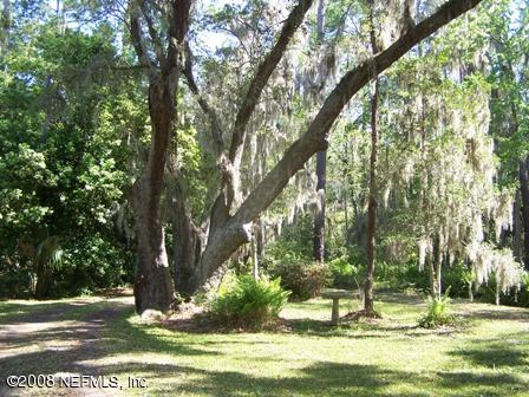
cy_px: 198
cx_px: 264
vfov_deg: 37.7
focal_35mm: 38
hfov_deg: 49.0
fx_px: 581
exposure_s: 1/125
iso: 80
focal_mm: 6.3
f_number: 2.8
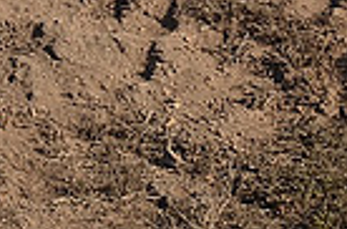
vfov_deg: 9.2
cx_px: -45
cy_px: -229
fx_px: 1335
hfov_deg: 14.4
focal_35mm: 139
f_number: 7.1
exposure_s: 1/640
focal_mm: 22
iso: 200
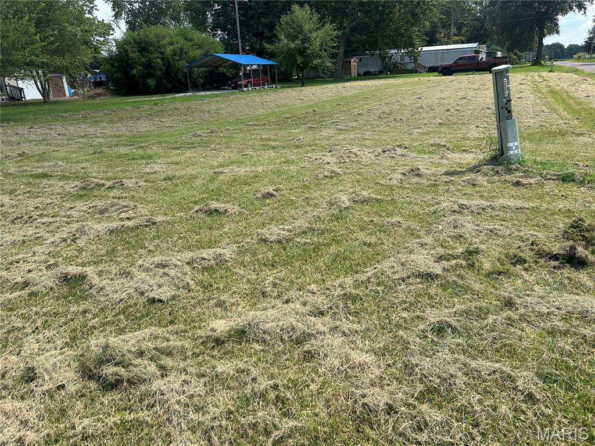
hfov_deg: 67.3
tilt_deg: -18.0
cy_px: 223
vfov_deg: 53.1
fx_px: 447
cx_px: 298
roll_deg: +3.4
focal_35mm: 26
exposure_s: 1/2695
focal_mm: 5.7
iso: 50
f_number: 1.5
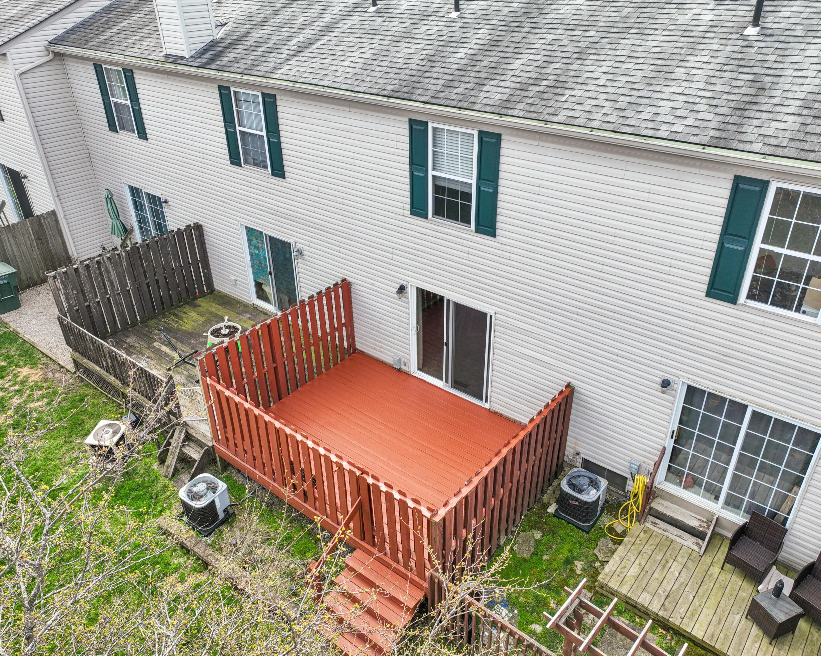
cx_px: 417
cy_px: 324
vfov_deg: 54.9
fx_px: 632
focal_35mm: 26
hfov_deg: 66.0
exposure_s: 1/500
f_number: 2.8
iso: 100
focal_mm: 12.3
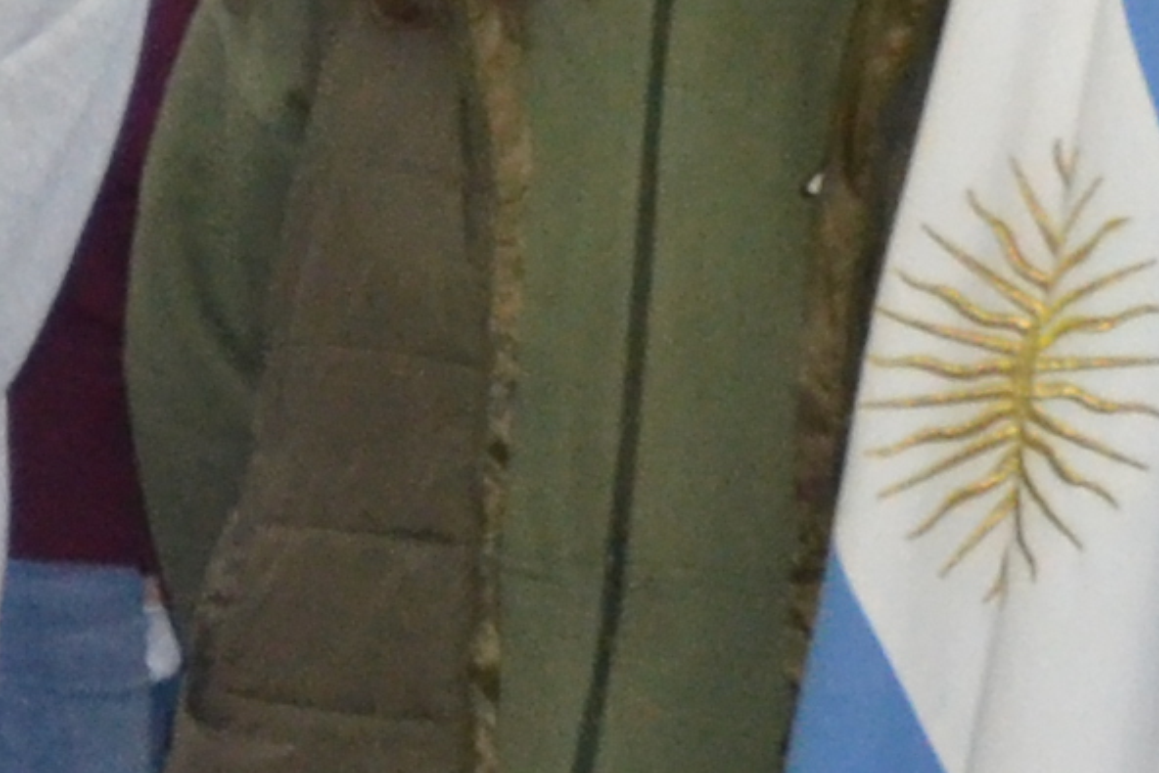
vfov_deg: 6.5
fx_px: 6762
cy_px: 231
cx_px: -2569
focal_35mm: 210
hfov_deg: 8.1
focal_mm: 18
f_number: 3.5
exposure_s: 1/60
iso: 1800
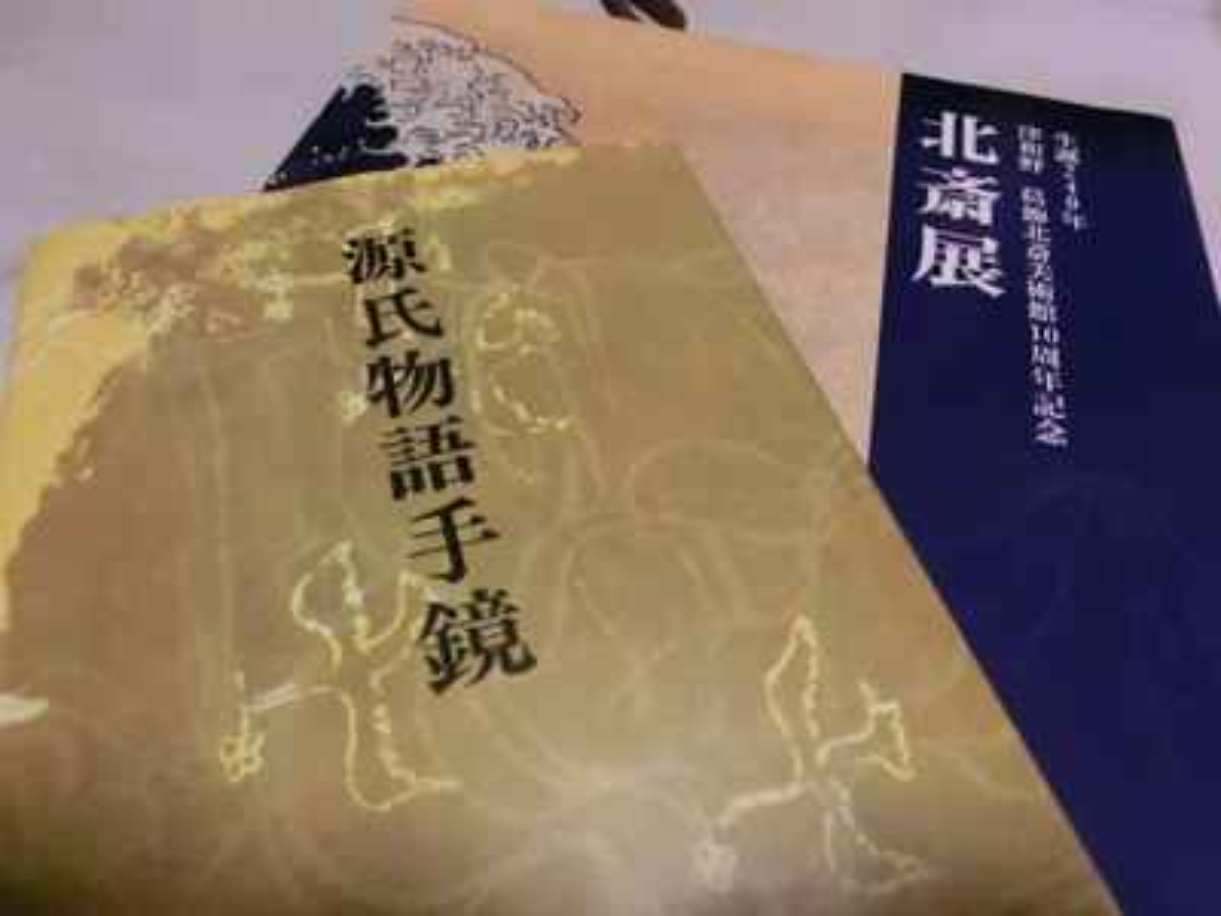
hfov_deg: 71.6
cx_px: 610
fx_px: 847
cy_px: 458
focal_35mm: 24
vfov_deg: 56.8
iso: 800
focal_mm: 4.24
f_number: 7.9
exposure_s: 1/20
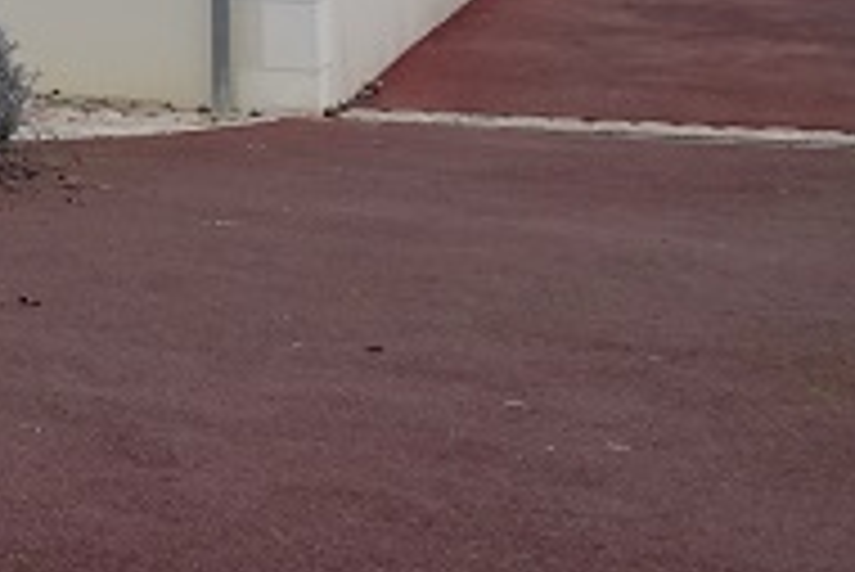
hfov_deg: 13.1
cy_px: -351
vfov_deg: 10.4
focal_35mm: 126
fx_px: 2995
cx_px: -1048
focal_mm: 8.8
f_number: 2.4
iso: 100
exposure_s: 1/250
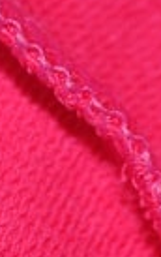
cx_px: 122
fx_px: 2183
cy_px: -130
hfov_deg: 4.2
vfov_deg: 6.6
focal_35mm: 312
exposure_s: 1/60
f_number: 4.5
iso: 200
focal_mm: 35
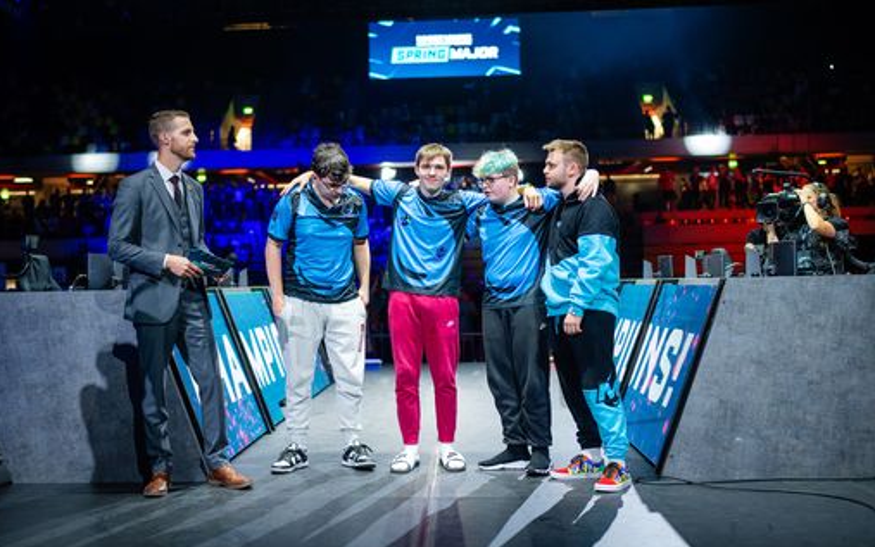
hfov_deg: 45.2
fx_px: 1049
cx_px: 389
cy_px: 266
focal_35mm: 44
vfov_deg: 29.2
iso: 500
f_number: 1.4
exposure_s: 1/400
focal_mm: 35
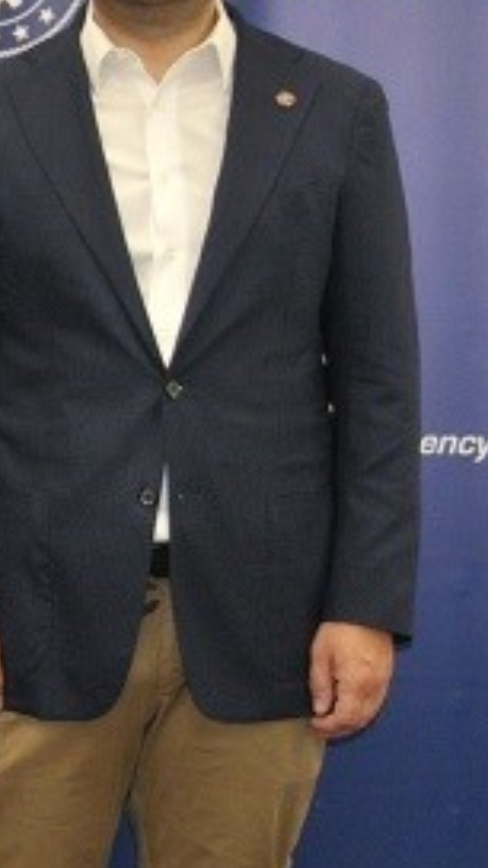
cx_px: -635
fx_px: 3587
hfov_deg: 7.3
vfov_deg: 13.8
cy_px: 517
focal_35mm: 156
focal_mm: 27
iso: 640
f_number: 4.5
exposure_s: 1/60
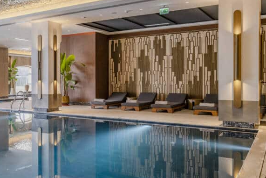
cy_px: 83
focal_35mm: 39
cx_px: 92
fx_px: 288
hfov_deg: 48.8
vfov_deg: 34.2
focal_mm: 19.1
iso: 3200
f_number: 5.6
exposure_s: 1/160
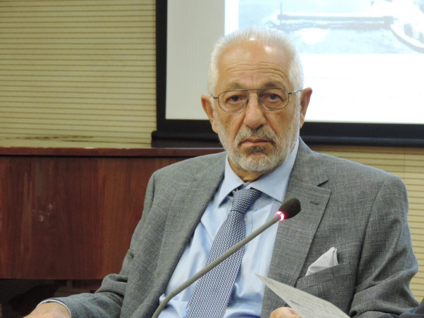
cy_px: 159
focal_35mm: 225
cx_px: 212
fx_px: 2756
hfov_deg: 8.8
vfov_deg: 6.6
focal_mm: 40.1
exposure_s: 1/20
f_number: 4.6
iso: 800
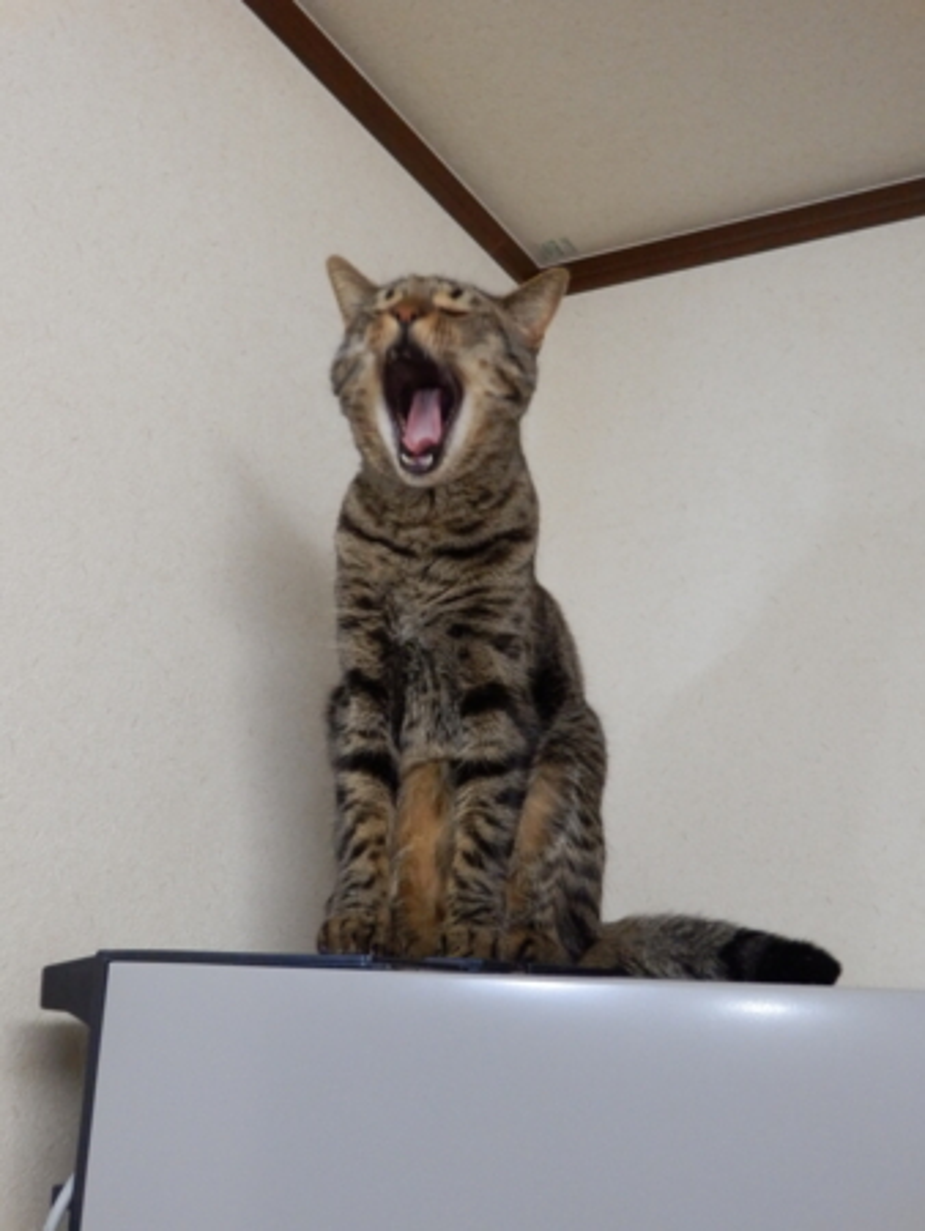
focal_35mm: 37
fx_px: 1317
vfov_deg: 50.1
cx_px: 462
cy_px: 616
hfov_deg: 38.7
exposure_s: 1/25
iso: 800
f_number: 3.6
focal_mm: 6.6
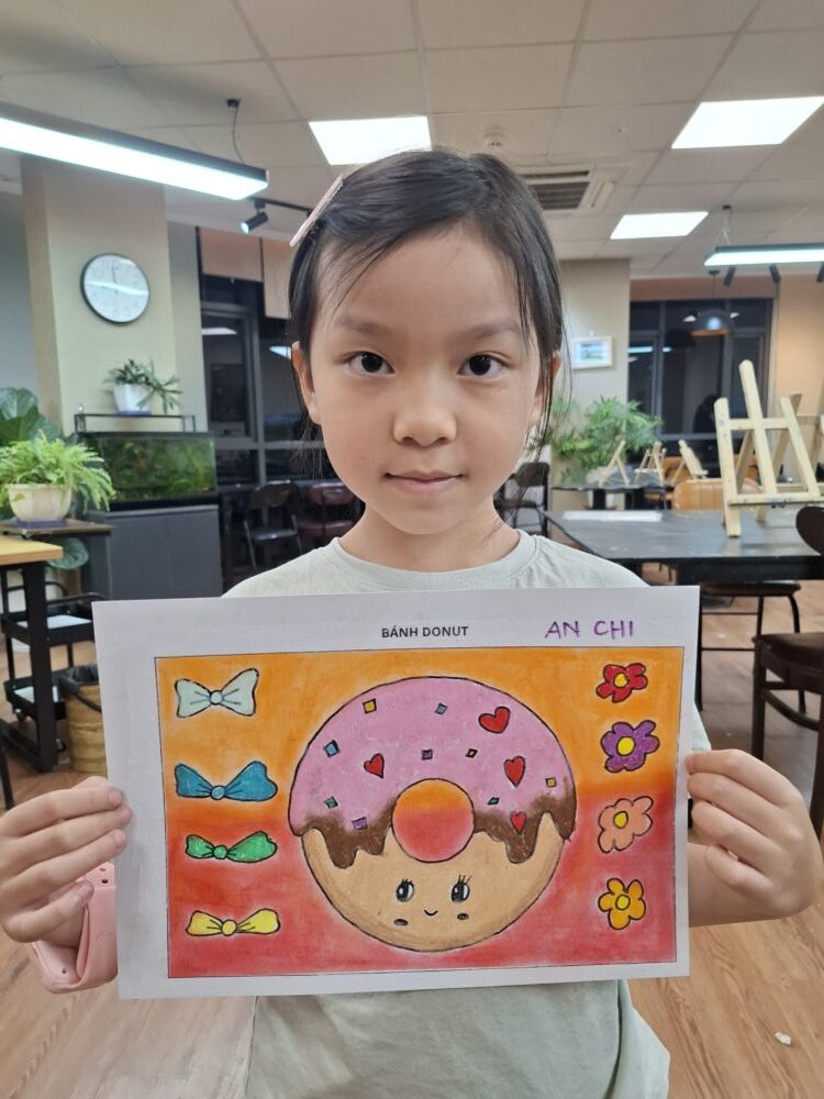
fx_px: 730
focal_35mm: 23
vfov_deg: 73.9
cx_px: 412
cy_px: 550
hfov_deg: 58.9
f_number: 1.8
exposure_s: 1/100
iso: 160
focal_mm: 5.54
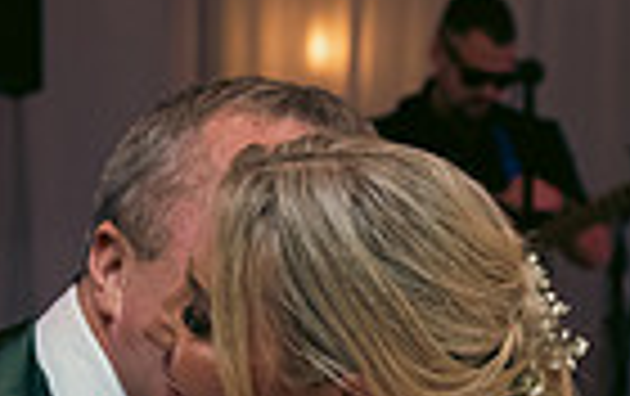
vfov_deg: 8.5
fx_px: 2614
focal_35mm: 152
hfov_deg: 13.7
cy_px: 511
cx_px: 315
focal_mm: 36
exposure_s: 1/160
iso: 800
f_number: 3.5
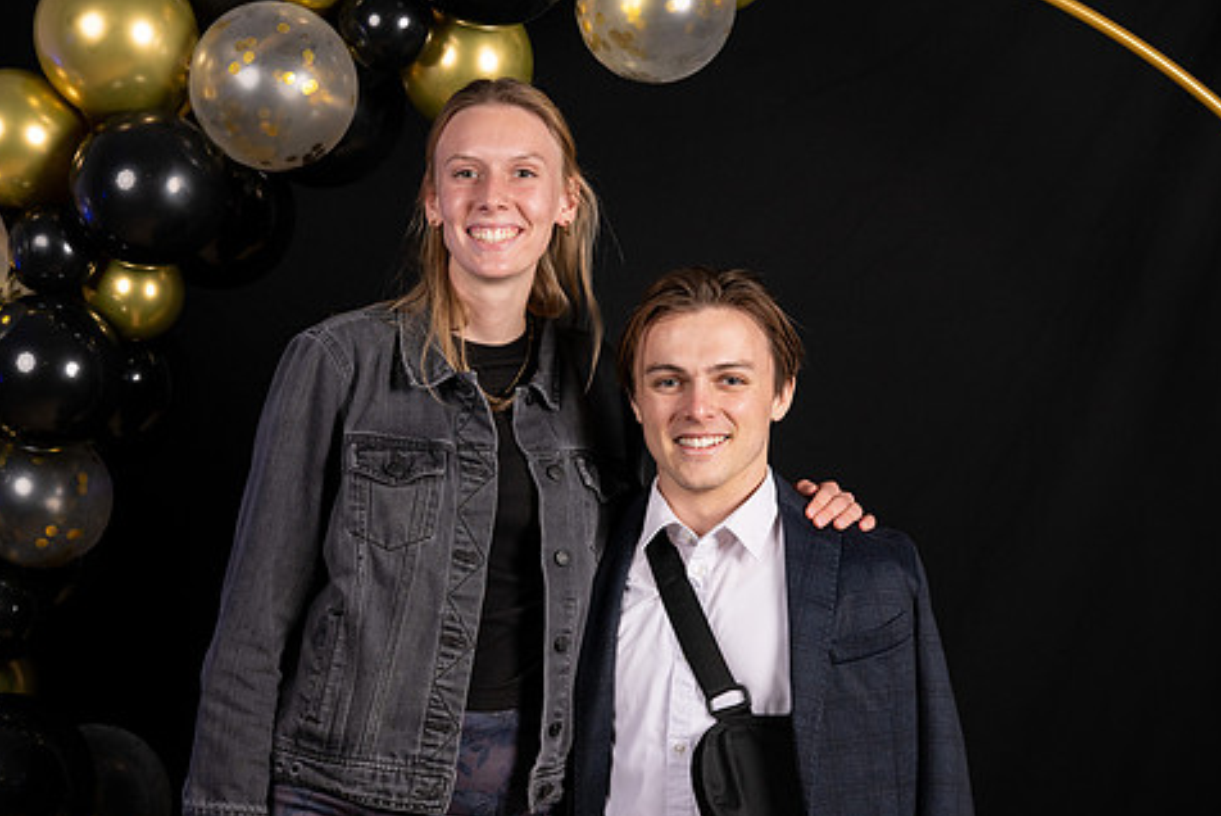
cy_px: 345
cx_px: 503
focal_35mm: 67
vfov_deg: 20.3
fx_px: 2274
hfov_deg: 30.0
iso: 320
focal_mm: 55
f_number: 4.5
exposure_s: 1/250
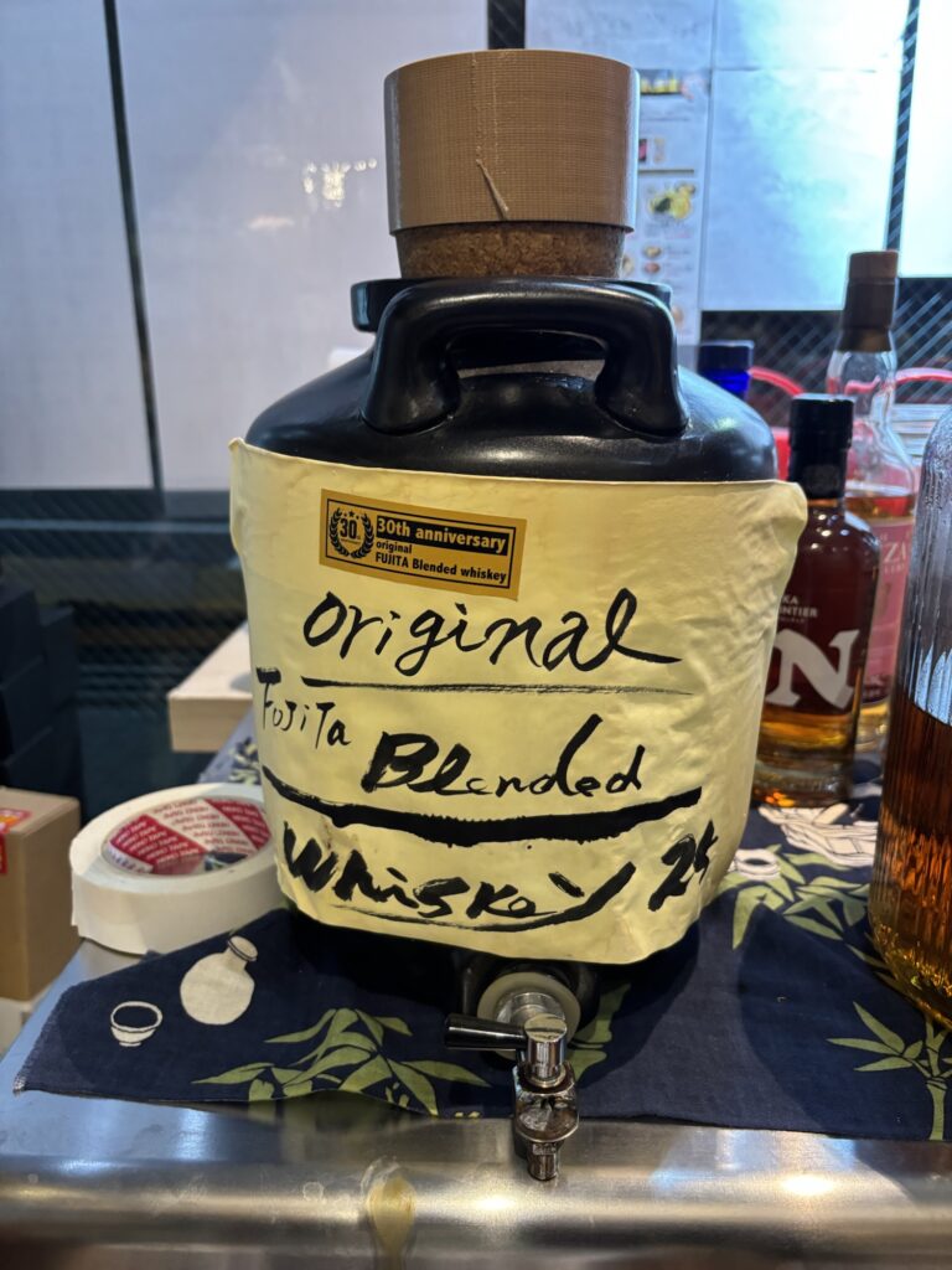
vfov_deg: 67.3
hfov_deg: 53.1
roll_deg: -1.4
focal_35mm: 26
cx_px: 476
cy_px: 635
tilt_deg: -13.2
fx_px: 953
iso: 320
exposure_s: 1/50
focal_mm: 5.96
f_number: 1.6
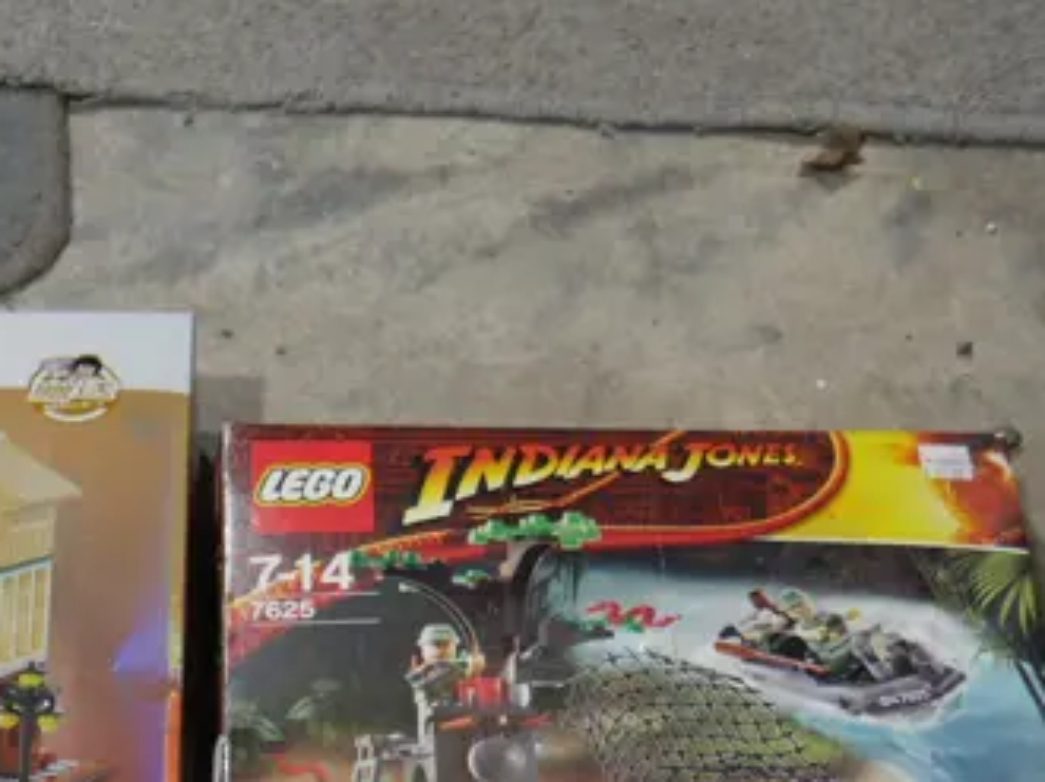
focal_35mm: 87
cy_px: 1064
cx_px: 209
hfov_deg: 22.2
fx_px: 2624
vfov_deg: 15.9
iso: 200
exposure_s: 1/60
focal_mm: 14
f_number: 3.5
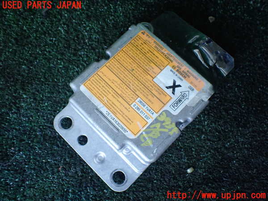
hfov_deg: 60.0
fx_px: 232
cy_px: 100
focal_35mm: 30
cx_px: 134
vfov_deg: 46.8
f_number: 2.3
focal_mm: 5.4
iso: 500
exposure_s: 1/125
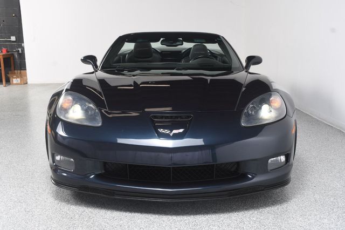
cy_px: 115
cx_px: 172
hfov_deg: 49.6
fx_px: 374
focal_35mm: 39
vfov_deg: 34.2
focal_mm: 26
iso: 100
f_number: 7.1
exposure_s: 1/160
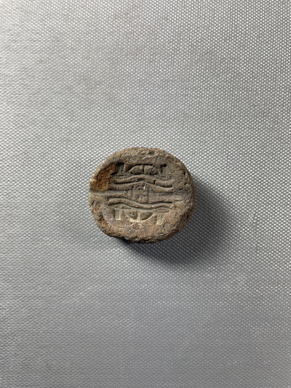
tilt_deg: -88.7
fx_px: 291
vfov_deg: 67.3
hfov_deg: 53.1
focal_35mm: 26
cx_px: 146
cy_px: 194
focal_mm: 4.2
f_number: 1.6
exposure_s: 1/120
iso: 40
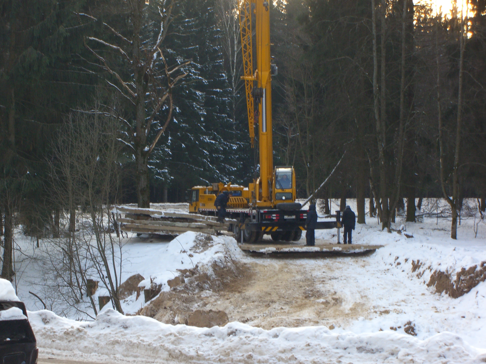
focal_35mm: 114
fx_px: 1601
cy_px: 182
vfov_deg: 13.0
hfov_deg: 17.3
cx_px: 243
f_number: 5.1
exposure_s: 1/100
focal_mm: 23.7
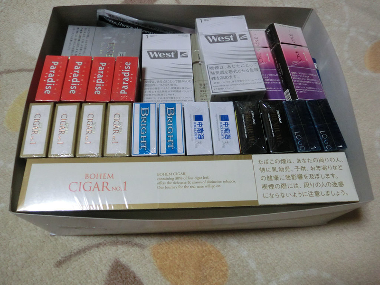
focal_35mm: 28
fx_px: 307
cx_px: 190
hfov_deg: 63.4
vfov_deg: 49.7
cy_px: 142
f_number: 3
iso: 640
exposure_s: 1/60
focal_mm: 5
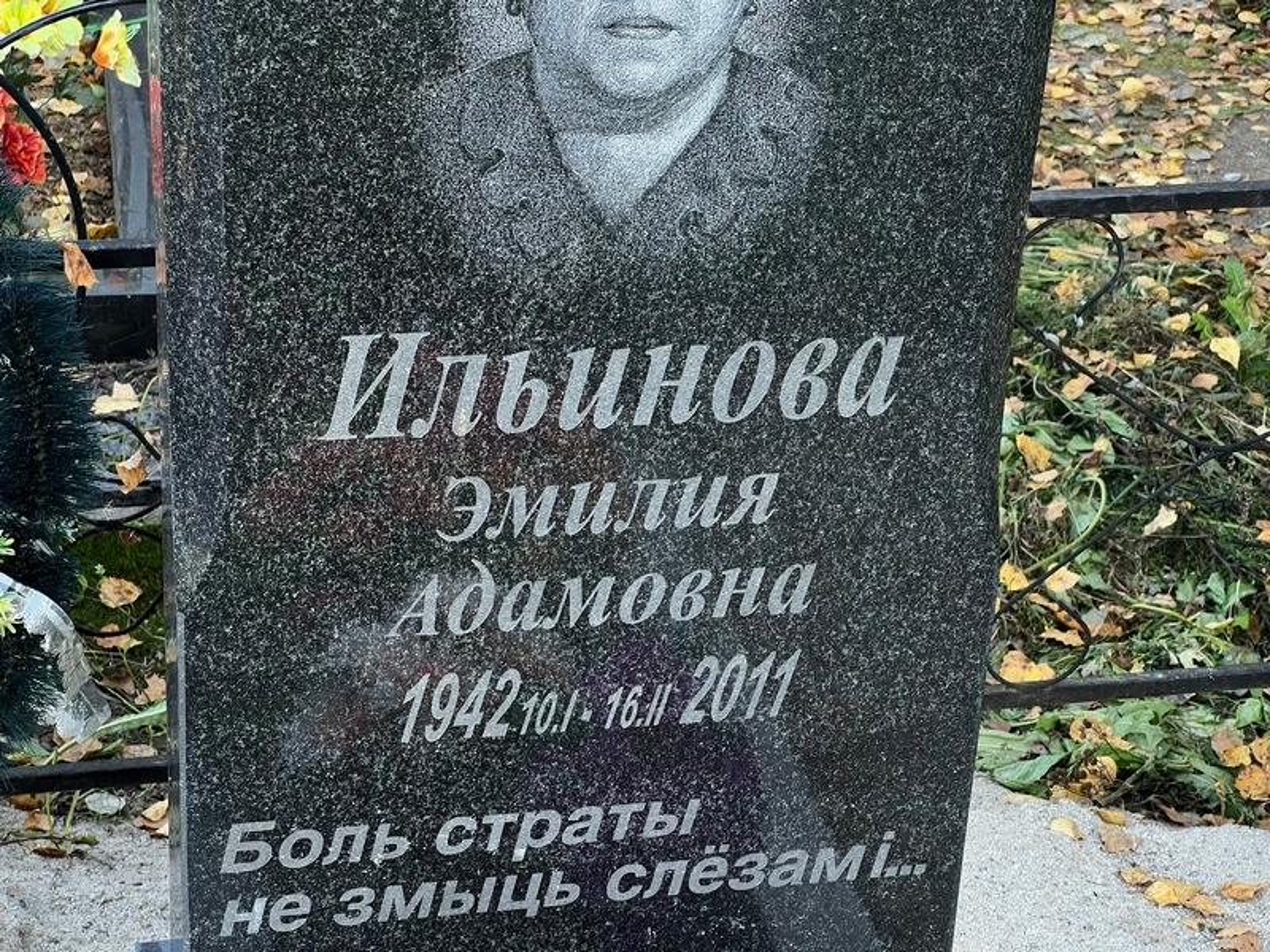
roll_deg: -2.5
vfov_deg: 19.1
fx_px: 2825
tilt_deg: -27.4
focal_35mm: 77
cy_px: 476
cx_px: 635
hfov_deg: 25.3
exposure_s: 1/99
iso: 64
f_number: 2.8
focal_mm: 9
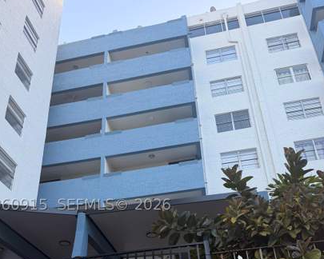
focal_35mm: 37
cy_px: 205
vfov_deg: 38.7
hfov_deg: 49.1
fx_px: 355
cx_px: 152
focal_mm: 6.76
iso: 100
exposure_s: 1/547
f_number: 1.78
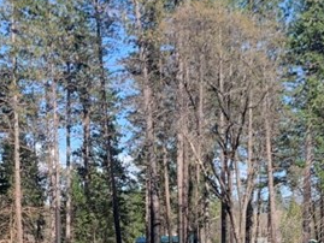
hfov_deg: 19.8
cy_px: 272
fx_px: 927
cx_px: 179
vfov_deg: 14.6
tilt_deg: -1.0
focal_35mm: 99
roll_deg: +1.4
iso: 25
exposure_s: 1/945
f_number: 1.8
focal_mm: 4.25
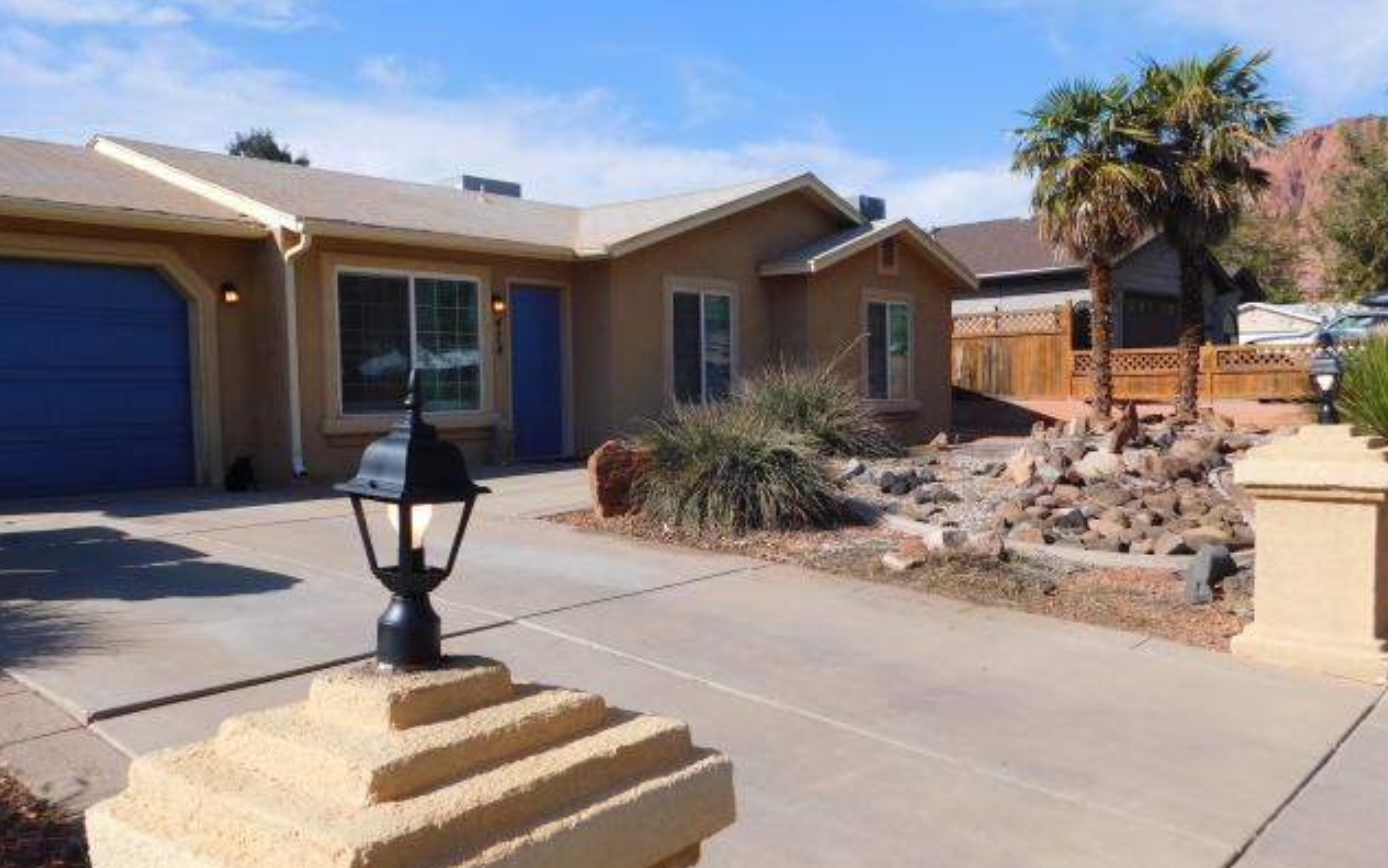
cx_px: 695
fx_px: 1135
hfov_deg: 62.9
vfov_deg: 41.8
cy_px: 460
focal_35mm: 30
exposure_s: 1/500
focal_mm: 4.9
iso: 125
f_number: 6.4
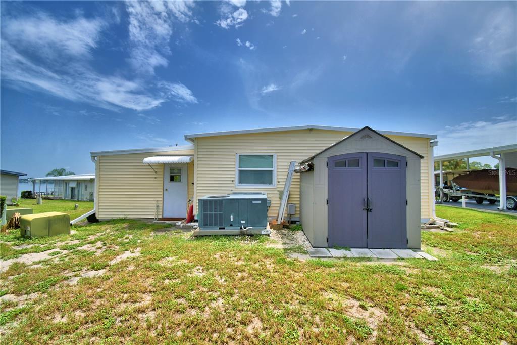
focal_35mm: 15
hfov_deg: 100.4
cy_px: 172
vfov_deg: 77.3
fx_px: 215
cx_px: 258
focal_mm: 10
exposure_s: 1/1600
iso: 100
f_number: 4.5
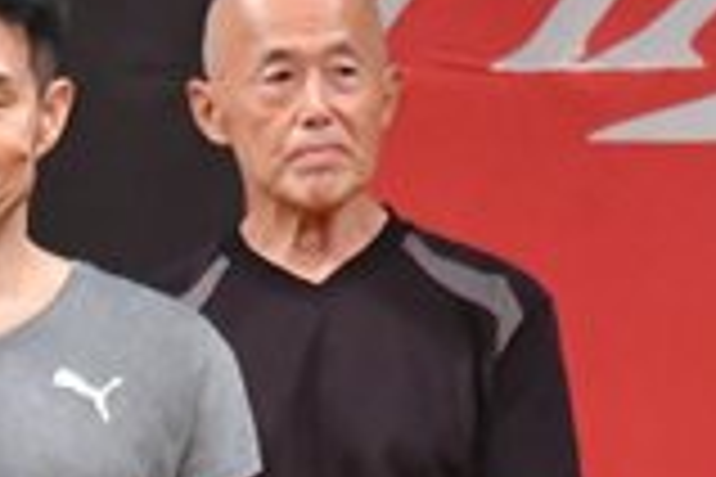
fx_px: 24760
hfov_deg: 1.7
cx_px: -363
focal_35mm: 1245
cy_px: 972
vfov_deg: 1.1
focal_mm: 170
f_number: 5.6
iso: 7200
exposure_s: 1/400
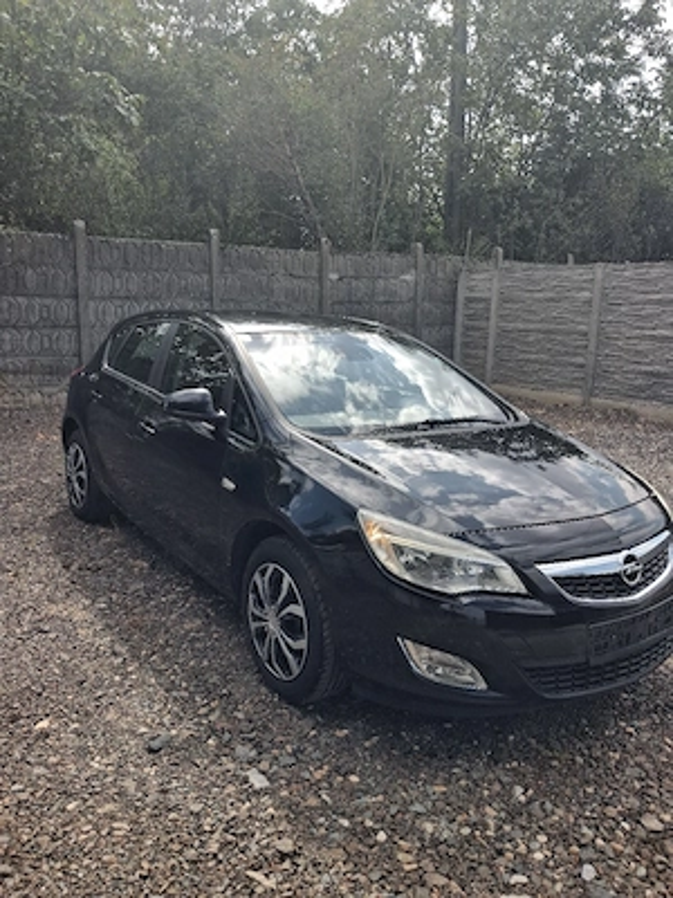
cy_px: 449
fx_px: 700
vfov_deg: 65.3
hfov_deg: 51.4
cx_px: 336
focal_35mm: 27
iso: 25
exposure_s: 1/263
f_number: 1.8
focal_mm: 4
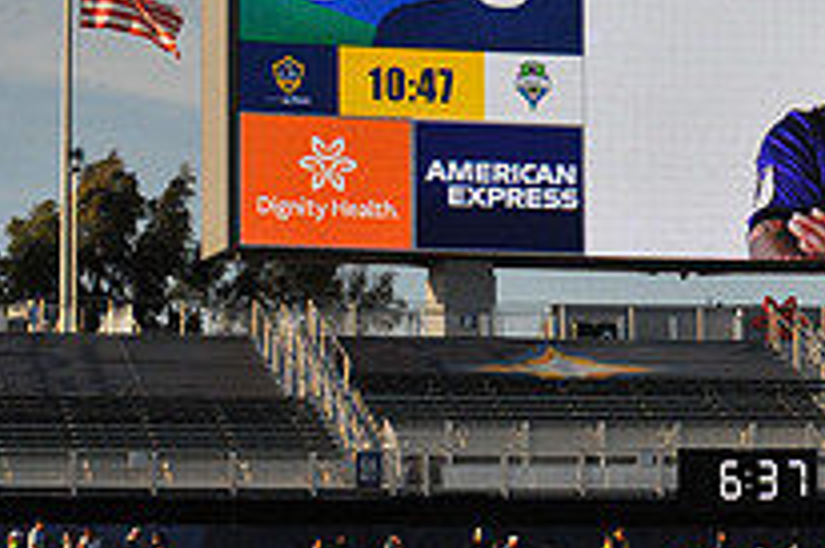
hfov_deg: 8.5
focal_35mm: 242
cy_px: 60
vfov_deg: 5.7
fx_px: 5541
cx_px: 893
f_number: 16
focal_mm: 86
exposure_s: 1/1000
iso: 1600
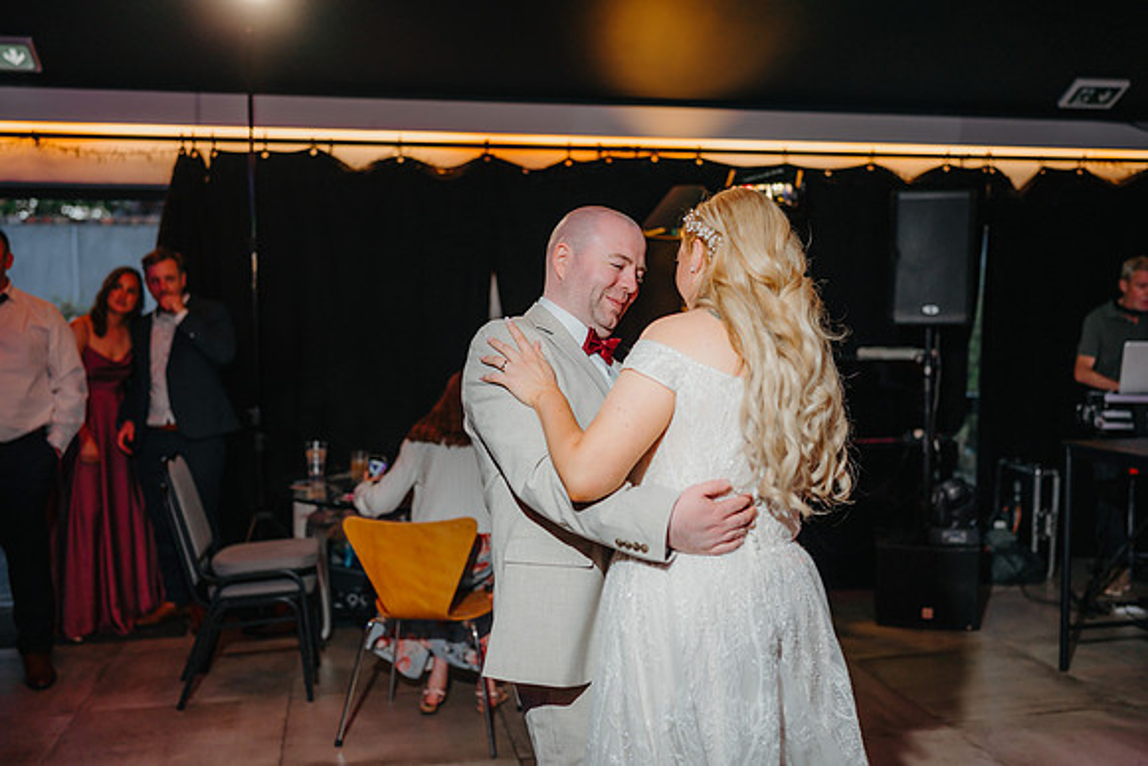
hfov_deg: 54.4
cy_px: 383
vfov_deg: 37.9
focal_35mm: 35
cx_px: 574
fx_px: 1116
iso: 100
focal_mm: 35
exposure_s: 1/200
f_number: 1.8
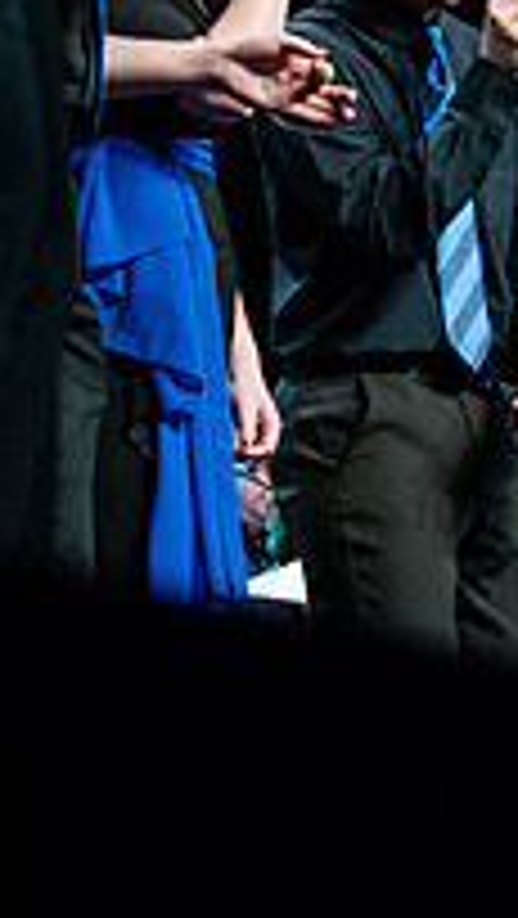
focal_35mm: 219
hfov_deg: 5.5
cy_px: 176
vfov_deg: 9.8
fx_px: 5339
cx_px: 973
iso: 4000
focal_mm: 70
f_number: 2.8
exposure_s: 1/320
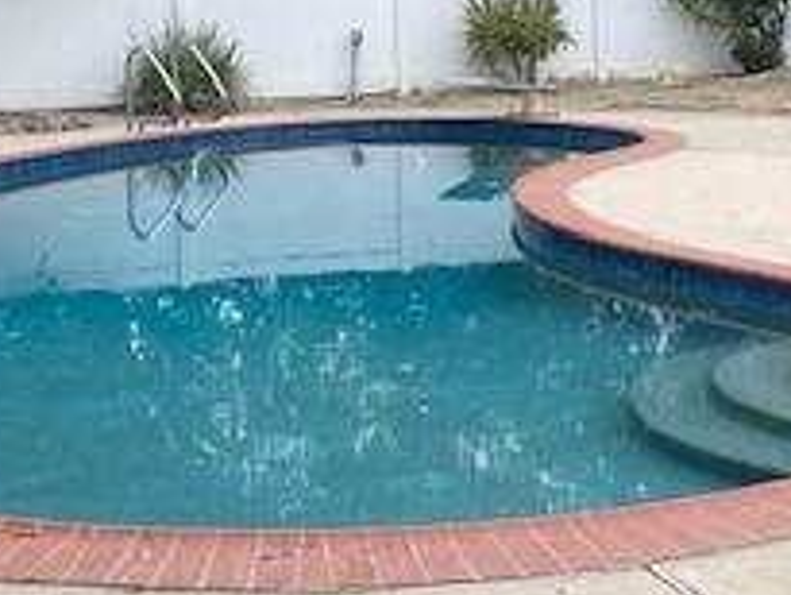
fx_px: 1852
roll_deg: +1.8
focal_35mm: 81
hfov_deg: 24.0
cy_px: 81
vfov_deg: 18.0
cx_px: 247
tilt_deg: -4.9
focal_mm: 4.25
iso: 32
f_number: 1.8
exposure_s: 1/630
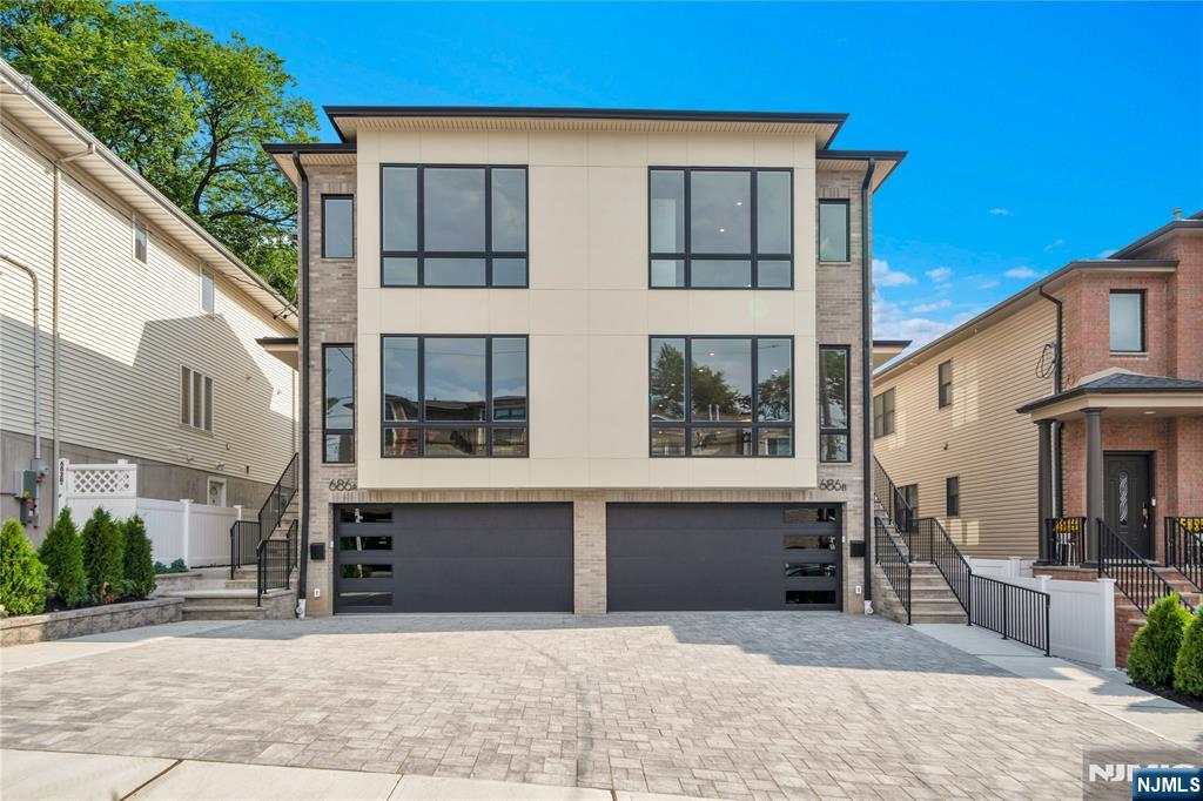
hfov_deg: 73.8
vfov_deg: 53.1
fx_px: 802
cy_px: 400
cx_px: 602
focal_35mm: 24
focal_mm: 24
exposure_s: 1/125
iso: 100
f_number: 9
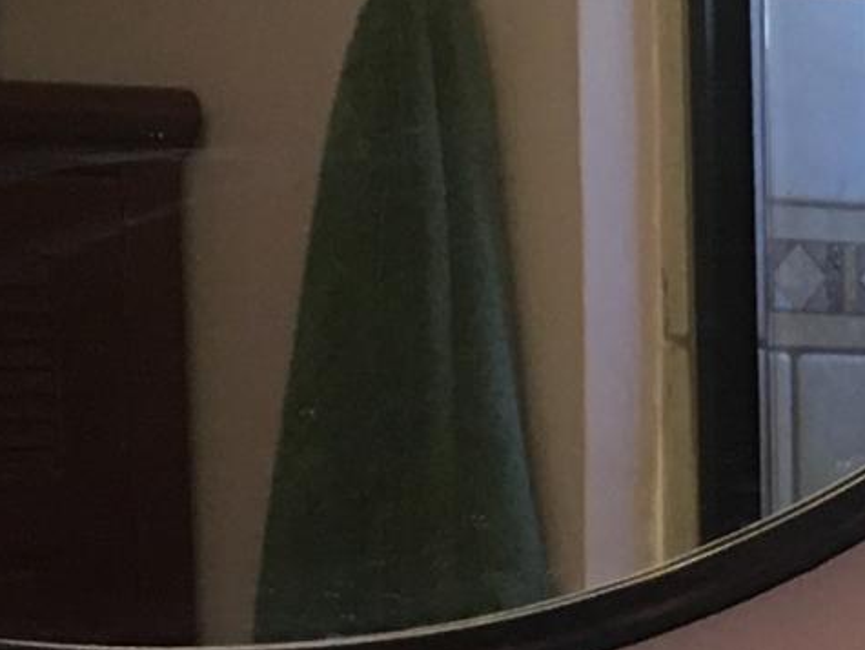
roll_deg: -1.1
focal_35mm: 183
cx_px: 2200
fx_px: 4576
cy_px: 932
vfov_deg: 8.0
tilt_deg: -6.1
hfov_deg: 9.4
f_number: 2.2
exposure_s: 1/15
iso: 40
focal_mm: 4.15
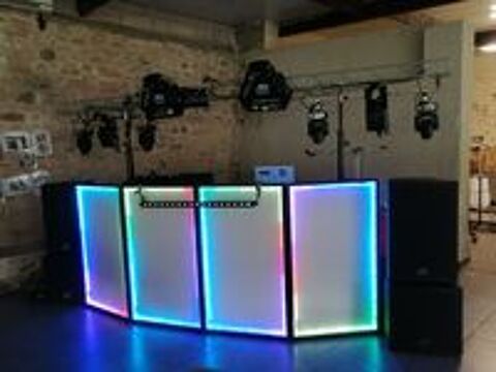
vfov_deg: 53.1
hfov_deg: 67.3
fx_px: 373
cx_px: 248
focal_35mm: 26
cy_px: 186
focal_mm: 3.95
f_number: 1.8
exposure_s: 1/100
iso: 400
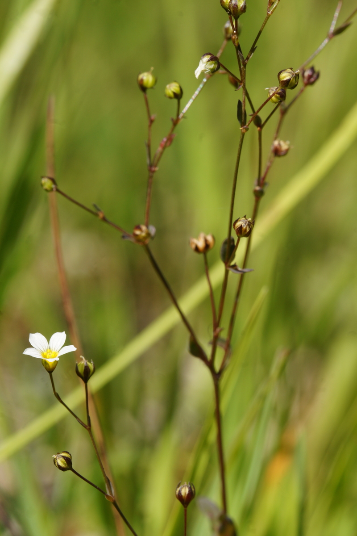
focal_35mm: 158
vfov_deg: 13.0
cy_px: 268
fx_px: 2343
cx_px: 178
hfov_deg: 8.7
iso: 200
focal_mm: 105
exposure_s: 1/125
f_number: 11
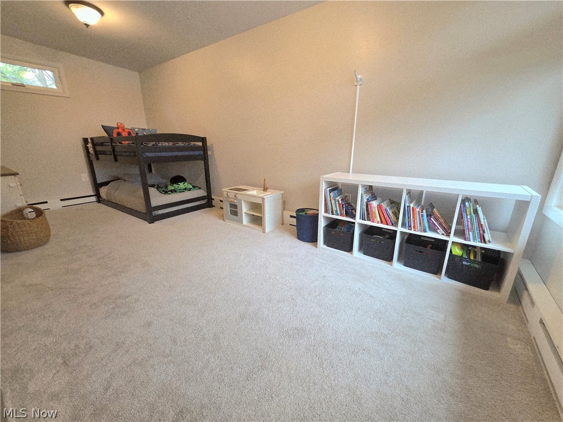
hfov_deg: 106.2
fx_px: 211
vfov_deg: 89.9
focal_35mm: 13
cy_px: 211
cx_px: 282
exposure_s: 1/60.2
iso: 250
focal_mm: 2.2
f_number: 2.2
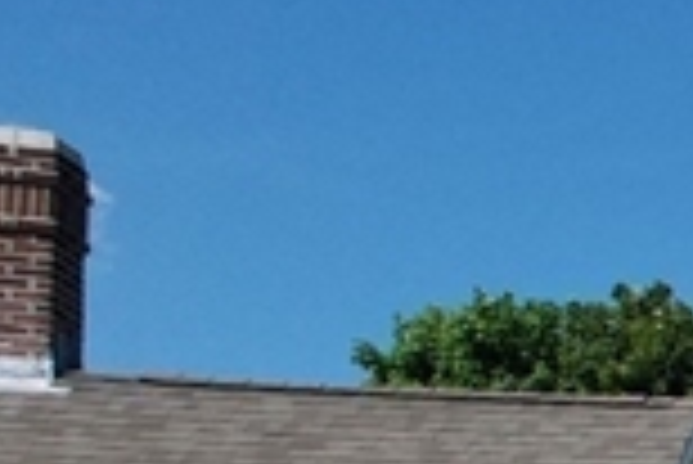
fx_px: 2813
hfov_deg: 10.1
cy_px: 1079
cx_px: 2106
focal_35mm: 146
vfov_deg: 8.6
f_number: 2.8
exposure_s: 1/800
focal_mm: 8.38
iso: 200
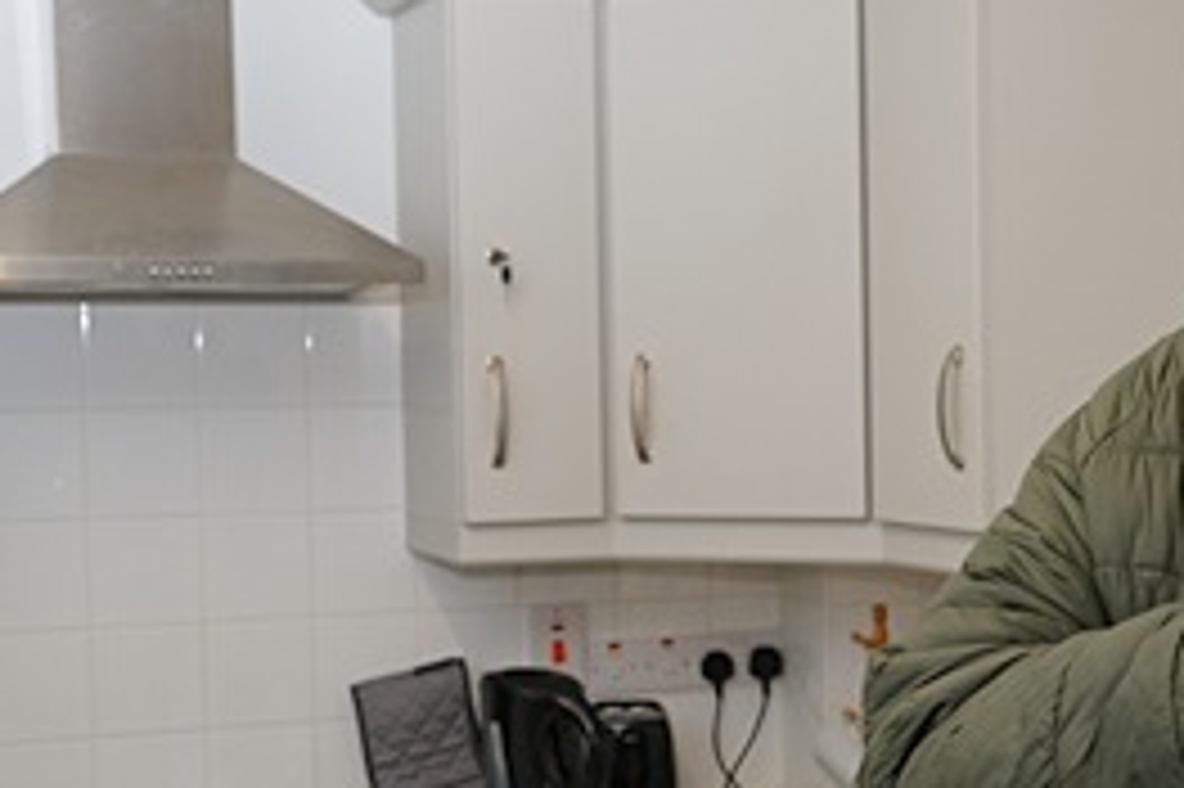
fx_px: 2103
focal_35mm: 64
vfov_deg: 21.2
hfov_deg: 31.1
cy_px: 464
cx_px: 828
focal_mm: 18.8
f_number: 4
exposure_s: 1/250
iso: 800
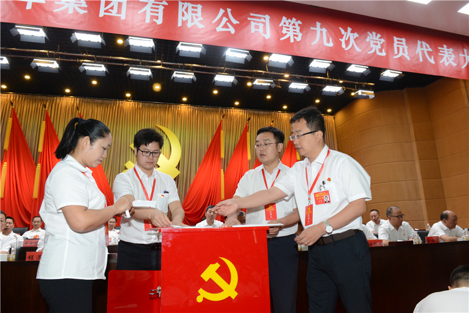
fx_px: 313
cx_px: 234
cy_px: 156
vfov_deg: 53.2
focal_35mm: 24
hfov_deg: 73.7
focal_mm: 24
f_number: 7.1
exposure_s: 1/60
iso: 800
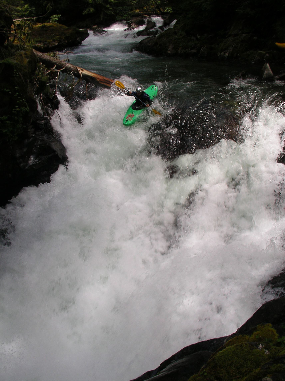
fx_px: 407
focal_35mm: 37
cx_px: 142
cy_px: 190
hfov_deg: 38.6
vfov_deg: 50.2
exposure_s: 1/80
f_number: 6.9
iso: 50
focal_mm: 5.7
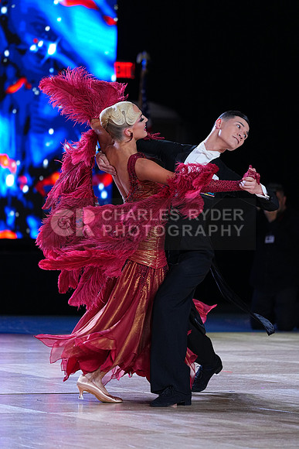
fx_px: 2490
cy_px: 224
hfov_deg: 6.9
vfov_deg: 10.3
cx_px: 150
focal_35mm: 200
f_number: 4
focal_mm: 200
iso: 1600
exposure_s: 1/500
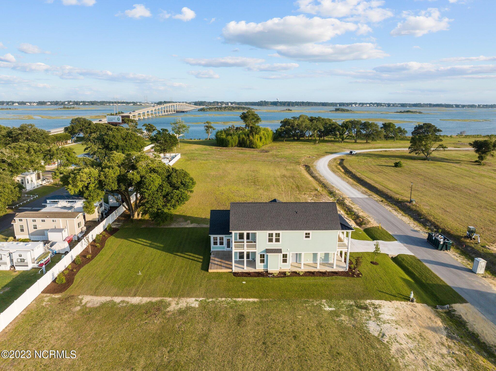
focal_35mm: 24
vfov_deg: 56.8
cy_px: 186
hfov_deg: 71.6
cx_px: 248
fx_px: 344
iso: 100
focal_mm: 12.29
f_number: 3.5
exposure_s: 1/200
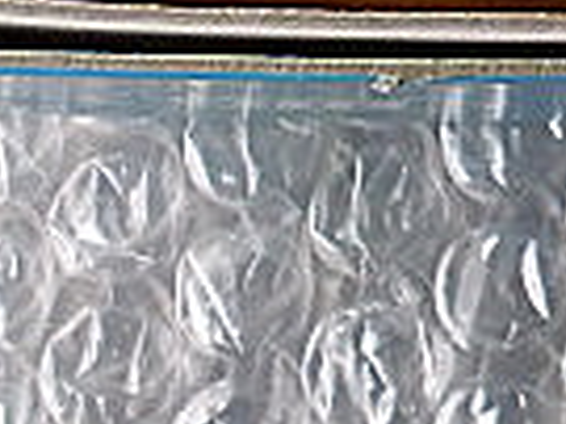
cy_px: -197
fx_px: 2712
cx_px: 1069
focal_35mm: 166
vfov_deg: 8.7
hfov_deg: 11.0
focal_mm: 6.3
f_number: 3.1
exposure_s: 1/60
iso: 160
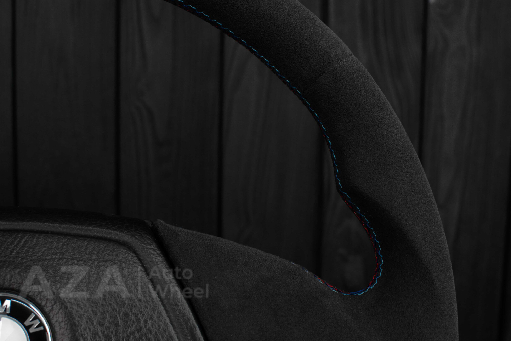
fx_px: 774
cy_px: 165
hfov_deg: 36.5
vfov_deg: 24.8
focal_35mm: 55
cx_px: 252
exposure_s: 1/125
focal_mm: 35
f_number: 6.3
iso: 500
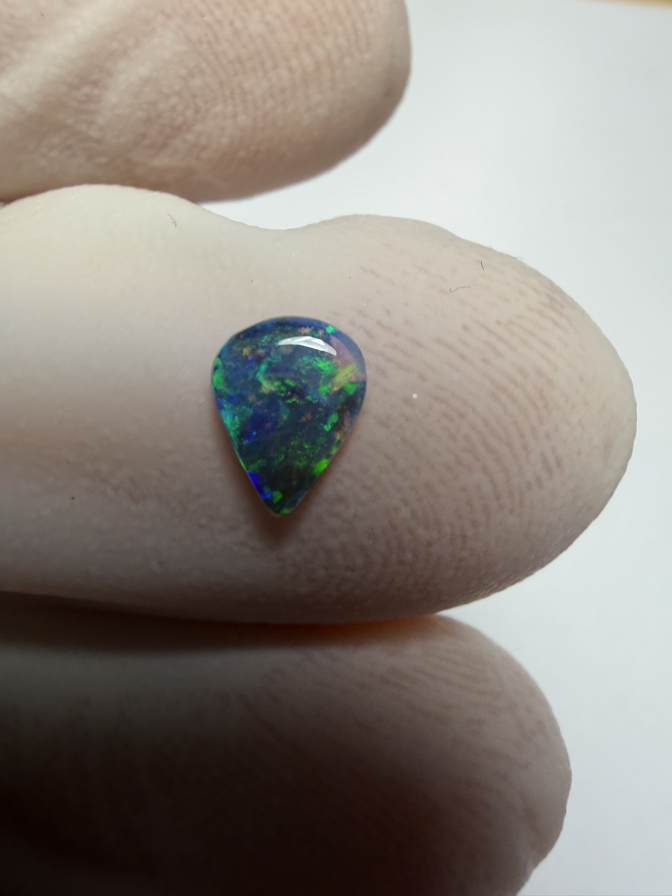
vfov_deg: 67.3
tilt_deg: -72.5
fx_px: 673
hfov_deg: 53.1
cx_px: 336
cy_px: 448
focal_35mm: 26
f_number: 2.2
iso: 50
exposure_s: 1/100
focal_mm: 2.22
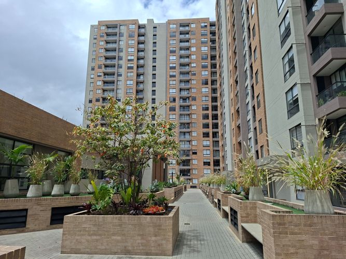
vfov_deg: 58.9
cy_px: 130
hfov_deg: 73.9
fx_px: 230
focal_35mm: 23
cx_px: 173
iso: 50
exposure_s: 1/2500
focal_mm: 5.54
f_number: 1.8
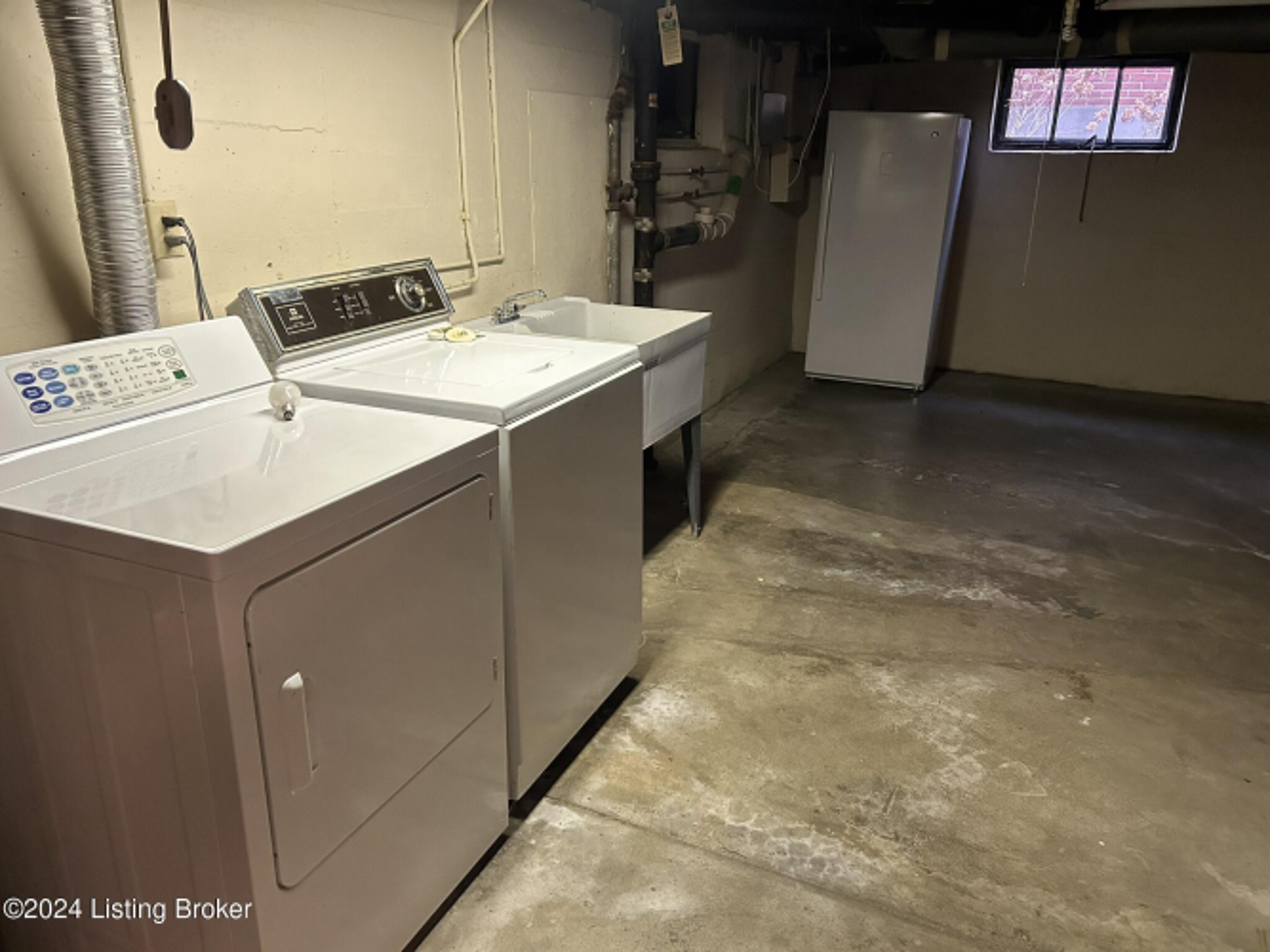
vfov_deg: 53.0
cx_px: 635
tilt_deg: -19.3
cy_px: 476
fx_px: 954
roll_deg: -1.5
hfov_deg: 67.3
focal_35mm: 26
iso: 400
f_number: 1.5
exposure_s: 1/60
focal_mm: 5.7
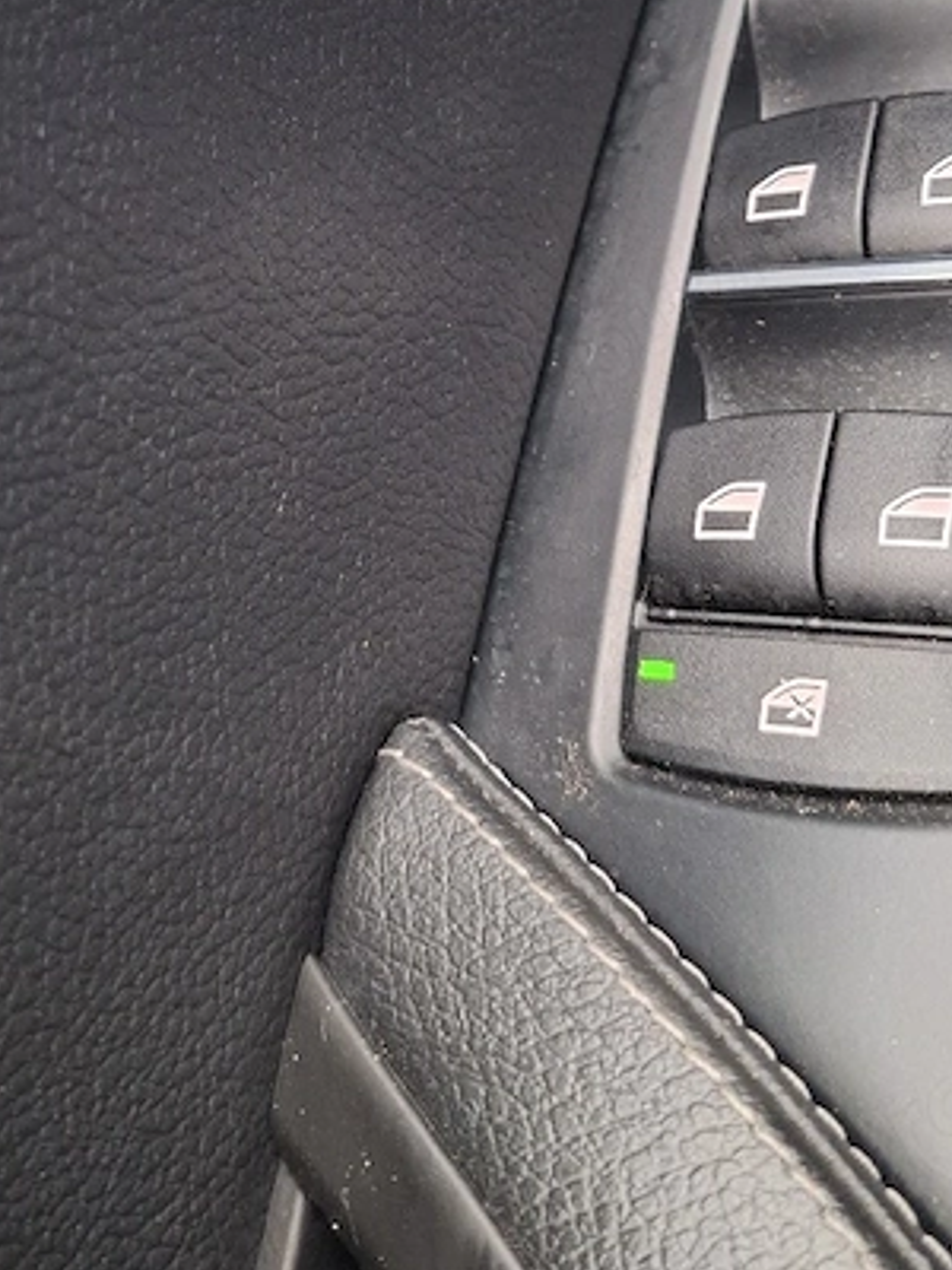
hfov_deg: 31.5
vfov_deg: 40.0
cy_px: 311
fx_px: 1687
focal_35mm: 46
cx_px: 409
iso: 640
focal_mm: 5.54
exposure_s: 1/20
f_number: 1.8
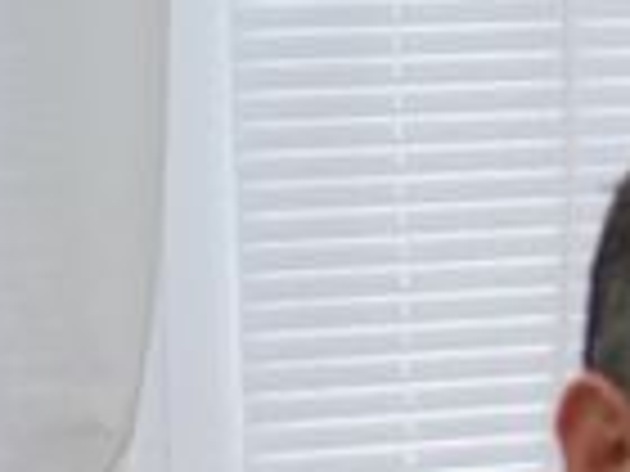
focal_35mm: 346
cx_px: 1575
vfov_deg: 4.3
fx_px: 6297
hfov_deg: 5.5
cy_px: 829
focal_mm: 42
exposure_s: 1/160
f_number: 4
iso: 1000
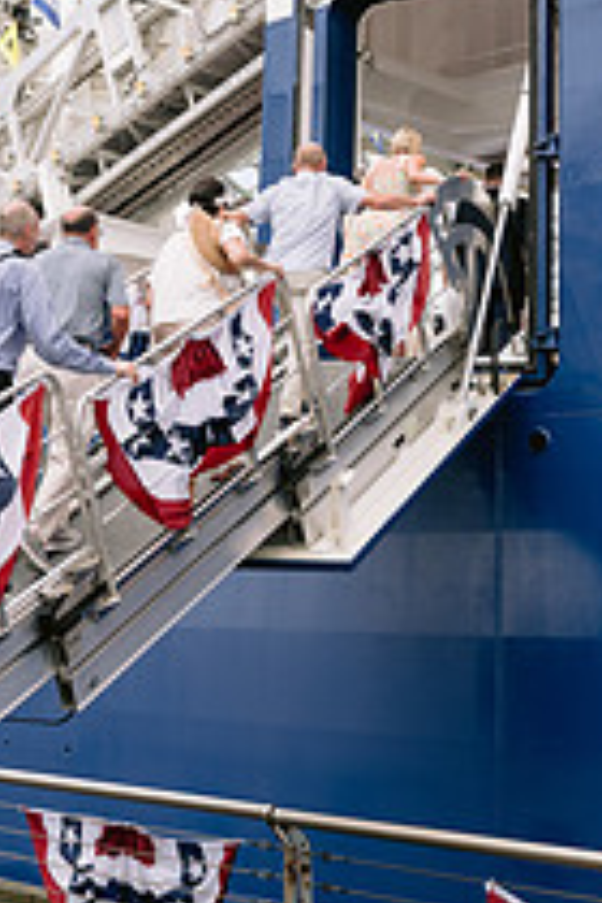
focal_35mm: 75
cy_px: 292
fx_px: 1881
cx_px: 4
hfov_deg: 17.8
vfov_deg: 26.8
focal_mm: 35
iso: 160
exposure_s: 1/200
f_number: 8
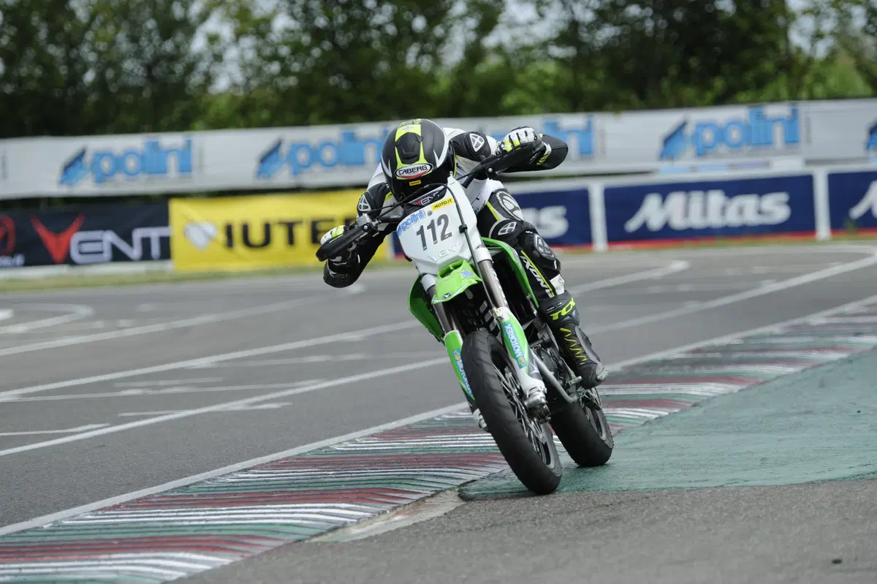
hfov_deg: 10.3
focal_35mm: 200
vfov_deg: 6.9
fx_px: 4870
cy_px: 292
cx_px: 438
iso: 200
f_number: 4
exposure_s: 1/1250
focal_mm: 200
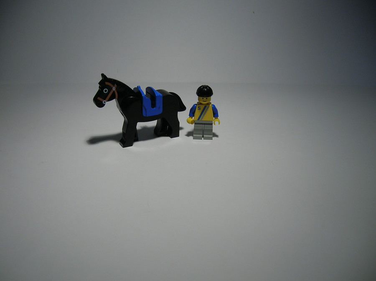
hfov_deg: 54.0
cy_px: 140
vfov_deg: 41.7
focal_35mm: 34
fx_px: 369
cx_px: 188
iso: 50
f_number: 2.9
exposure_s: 1/83.2
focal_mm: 5.7
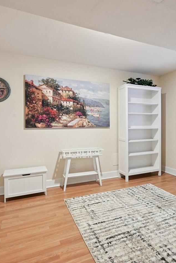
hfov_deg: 50.2
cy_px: 126
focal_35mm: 25
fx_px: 183
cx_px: 120
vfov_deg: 71.5
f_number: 10
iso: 400
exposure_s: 1/1.25
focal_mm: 15
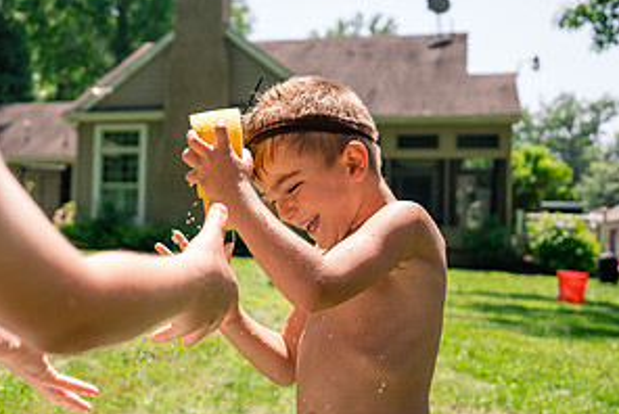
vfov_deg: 28.7
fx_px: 809
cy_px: 237
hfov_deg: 41.7
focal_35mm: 47
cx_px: 259
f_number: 2.8
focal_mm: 24
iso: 250
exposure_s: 1/1600
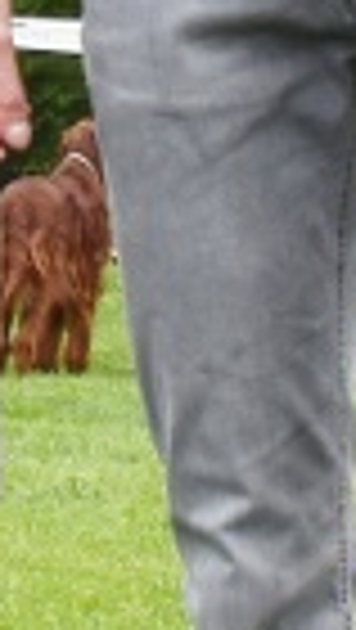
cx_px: -509
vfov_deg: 7.2
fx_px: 4972
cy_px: -56
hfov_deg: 4.0
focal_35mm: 297
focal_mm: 22
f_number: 8
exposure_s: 1/250
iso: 200
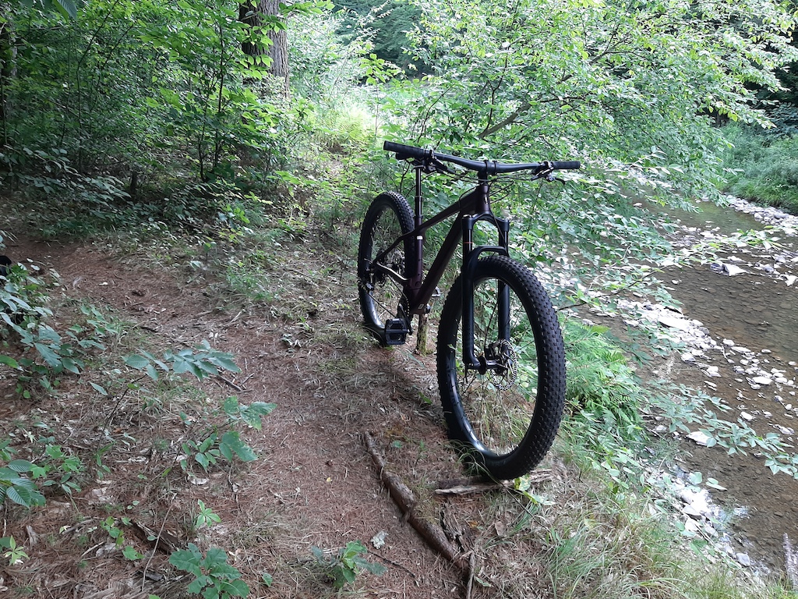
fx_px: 599
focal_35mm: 26
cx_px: 399
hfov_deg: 67.3
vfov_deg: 53.1
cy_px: 300
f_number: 1.7
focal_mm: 3.93
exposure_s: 1/50
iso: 50
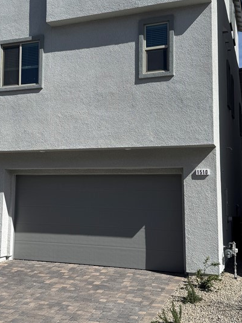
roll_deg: -0.5
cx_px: 89
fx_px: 428
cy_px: 140
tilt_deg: +6.2
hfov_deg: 31.4
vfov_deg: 41.1
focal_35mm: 46
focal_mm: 6.76
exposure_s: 1/6410
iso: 80
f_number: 1.78
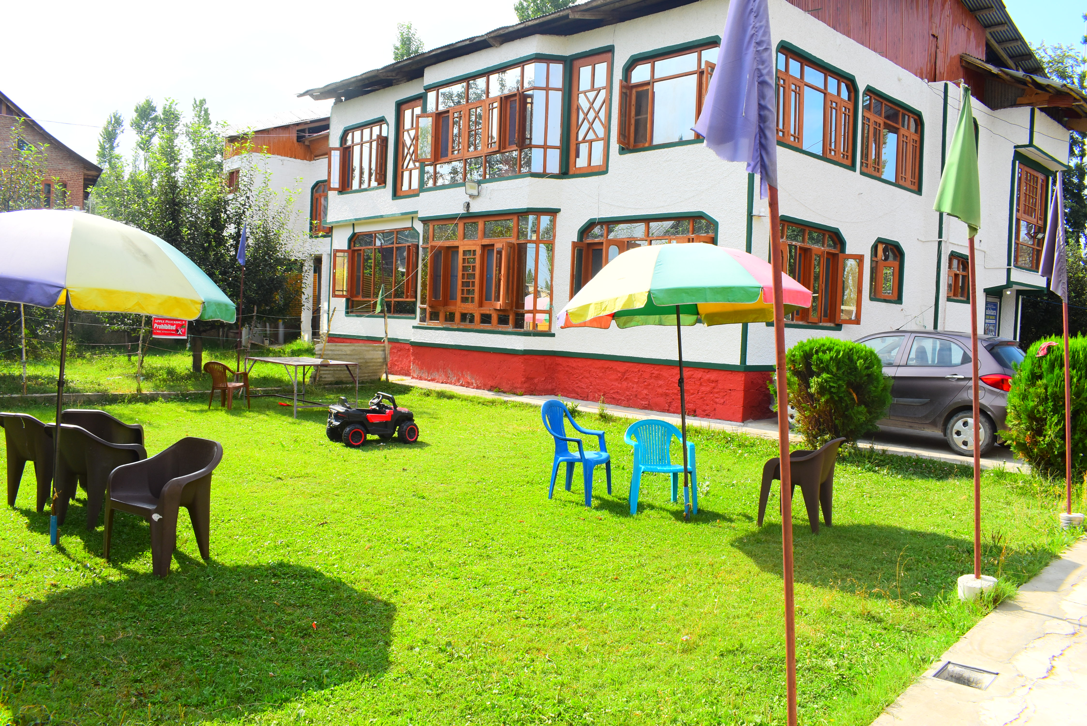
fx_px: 815
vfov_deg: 48.0
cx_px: 544
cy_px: 363
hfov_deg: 67.4
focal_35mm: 27
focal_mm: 18
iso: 200
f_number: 9
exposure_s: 1/320
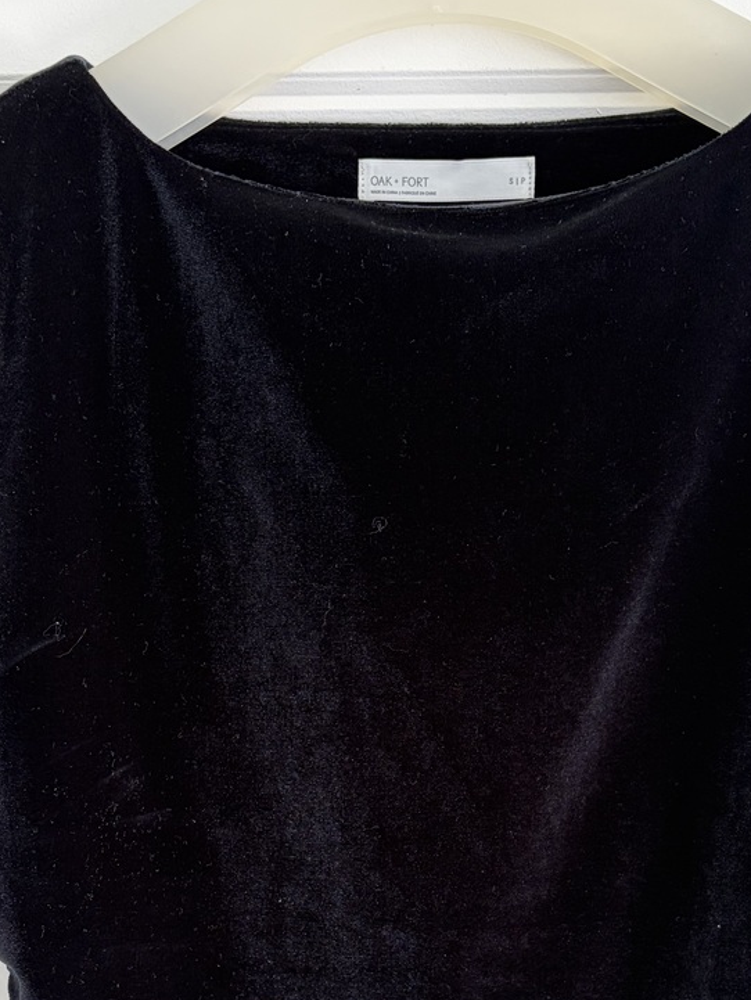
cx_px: 421
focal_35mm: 48
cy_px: 762
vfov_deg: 38.5
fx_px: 1388
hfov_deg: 30.3
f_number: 1.6
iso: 125
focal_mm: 5.96
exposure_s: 1/106
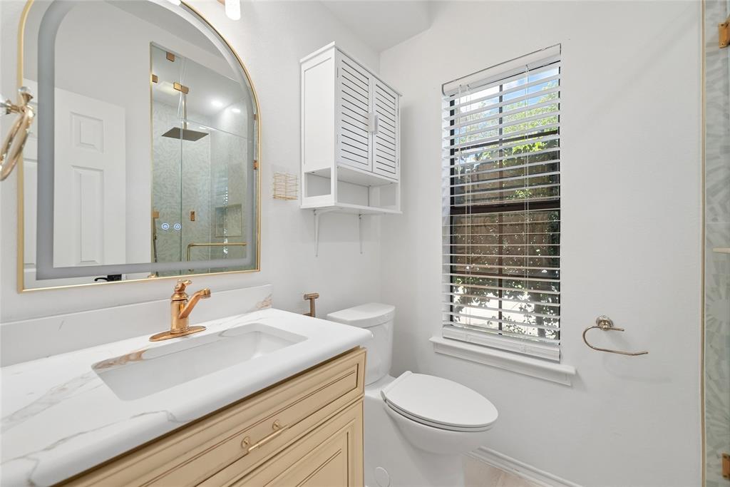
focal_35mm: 15
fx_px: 304
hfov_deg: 100.4
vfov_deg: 77.3
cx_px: 365
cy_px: 244
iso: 640
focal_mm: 15
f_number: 5
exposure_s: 1/100
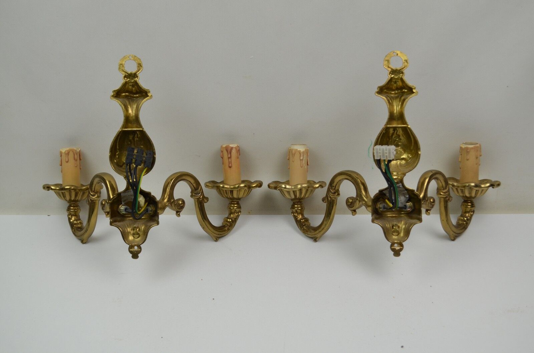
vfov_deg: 29.7
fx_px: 666
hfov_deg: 43.7
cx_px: 267
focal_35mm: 45
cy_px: 176
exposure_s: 1/125
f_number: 5.6
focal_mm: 30
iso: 400
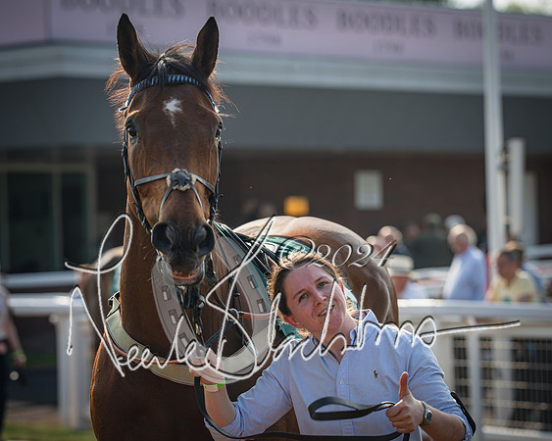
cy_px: 220
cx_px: 331
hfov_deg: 12.7
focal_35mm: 152
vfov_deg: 10.2
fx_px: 2483
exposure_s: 1/500
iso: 80
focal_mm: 135
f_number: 4
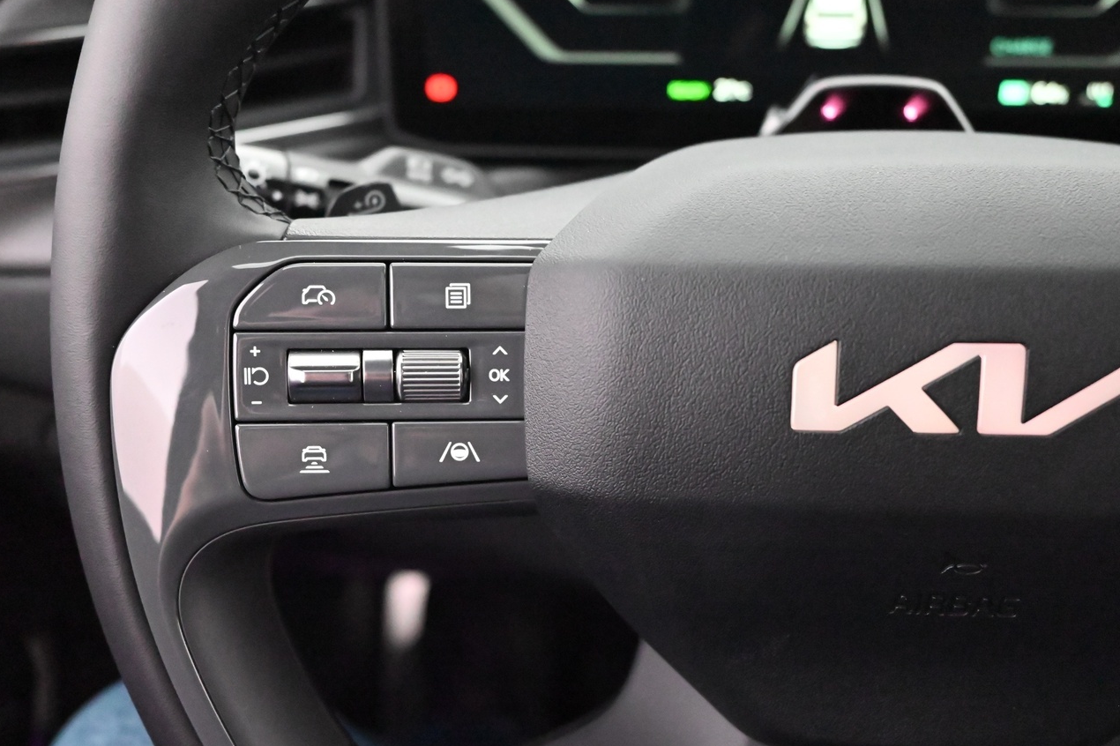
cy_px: 472
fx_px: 1171
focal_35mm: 38
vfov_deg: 35.1
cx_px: 550
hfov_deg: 51.1
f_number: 4.5
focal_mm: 29.5
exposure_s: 1/60
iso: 18000
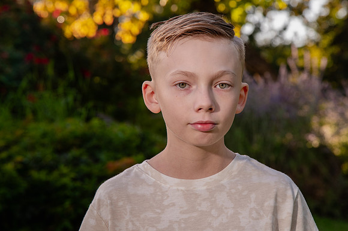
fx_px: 1328
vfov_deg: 10.0
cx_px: 199
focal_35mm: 137
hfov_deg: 14.9
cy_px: 99
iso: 500
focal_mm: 120
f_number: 8
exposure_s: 1/160
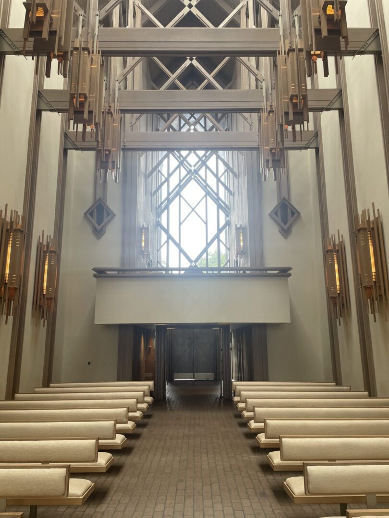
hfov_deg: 53.1
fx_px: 390
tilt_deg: +10.9
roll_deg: +1.6
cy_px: 259
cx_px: 194
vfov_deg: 67.3
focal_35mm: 26
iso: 64
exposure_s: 1/120
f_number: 1.6
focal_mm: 4.2
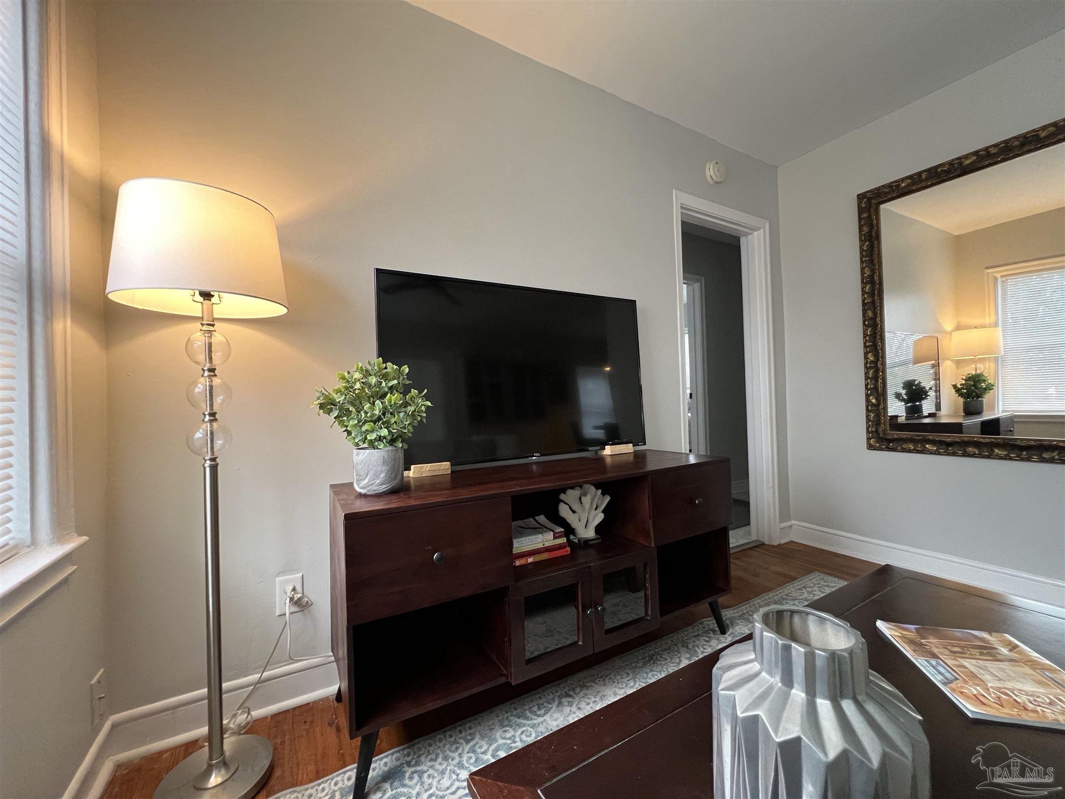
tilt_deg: -0.4
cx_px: 532
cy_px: 400
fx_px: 400
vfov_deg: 89.9
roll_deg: +1.5
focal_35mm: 13
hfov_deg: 106.2
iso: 400
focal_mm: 1.57
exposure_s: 1/60
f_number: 1.8
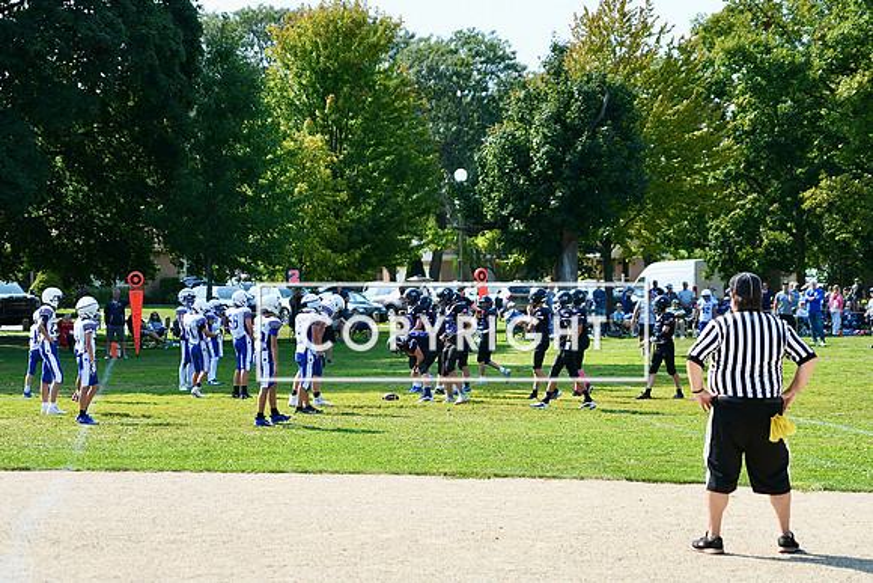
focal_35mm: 70
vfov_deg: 19.5
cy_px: 292
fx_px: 1698
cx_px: 436
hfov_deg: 28.8
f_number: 2.8
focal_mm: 70
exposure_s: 1/1000
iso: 125
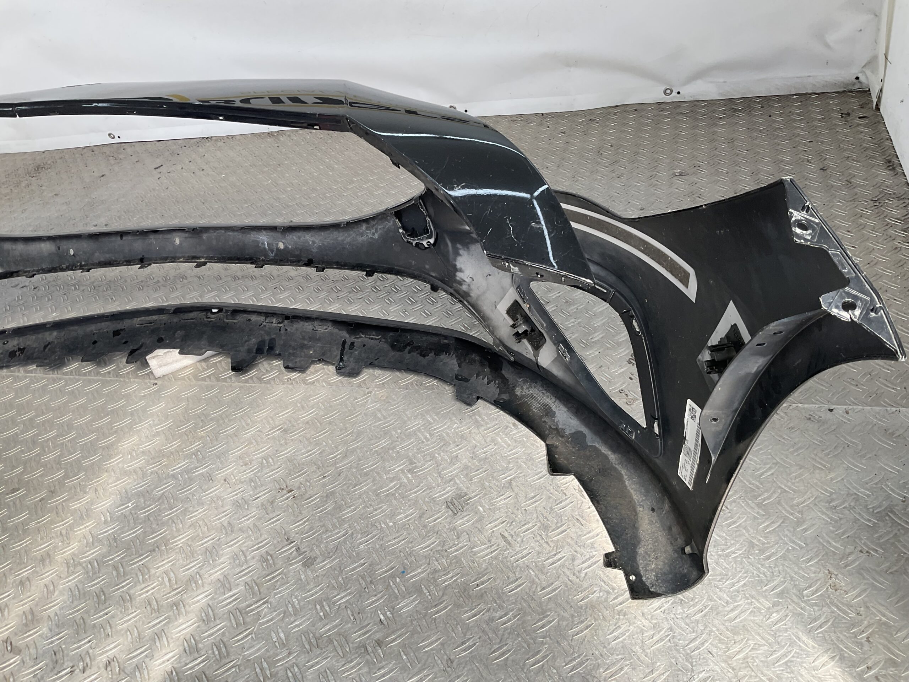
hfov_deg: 61.7
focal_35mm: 29
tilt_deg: -37.4
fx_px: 762
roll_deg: +10.4
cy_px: 341
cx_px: 454
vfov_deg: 48.2
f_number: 1.8
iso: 16
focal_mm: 3
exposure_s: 1/351
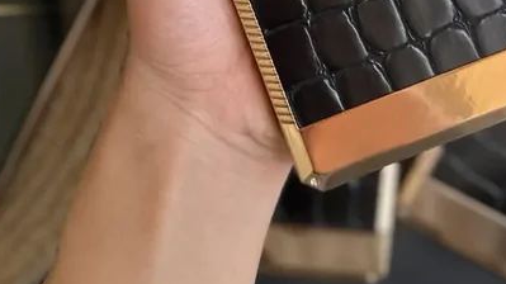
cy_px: -132
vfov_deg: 18.3
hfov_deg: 35.4
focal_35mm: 59
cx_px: 272
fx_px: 791
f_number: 1.78
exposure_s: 1/1009
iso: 80
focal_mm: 6.86
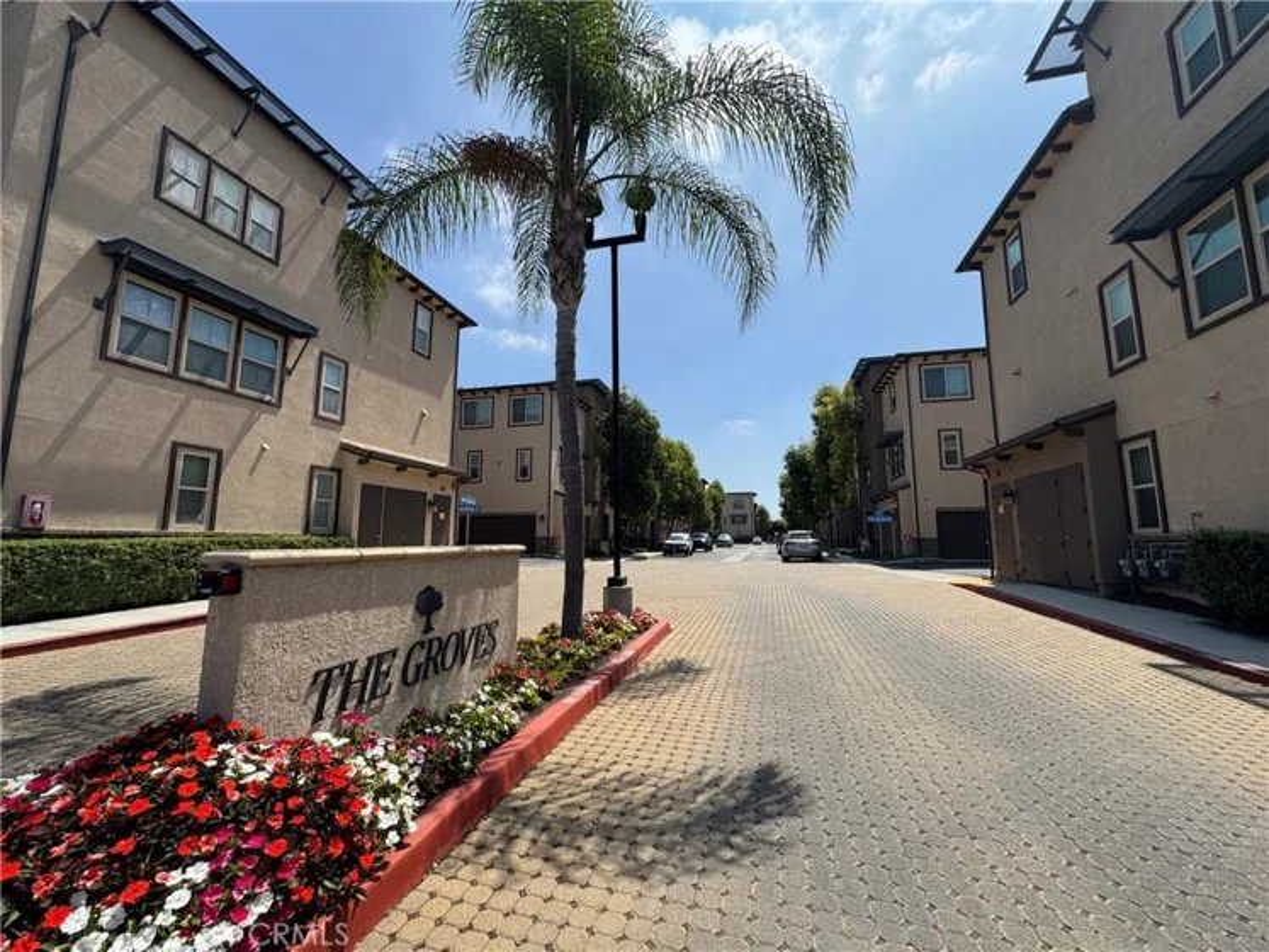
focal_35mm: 14
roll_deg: -0.2
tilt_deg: +7.2
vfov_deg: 85.7
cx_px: 634
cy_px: 476
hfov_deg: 102.1
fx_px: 513
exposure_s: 1/2415
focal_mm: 2.22
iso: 50
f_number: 2.2
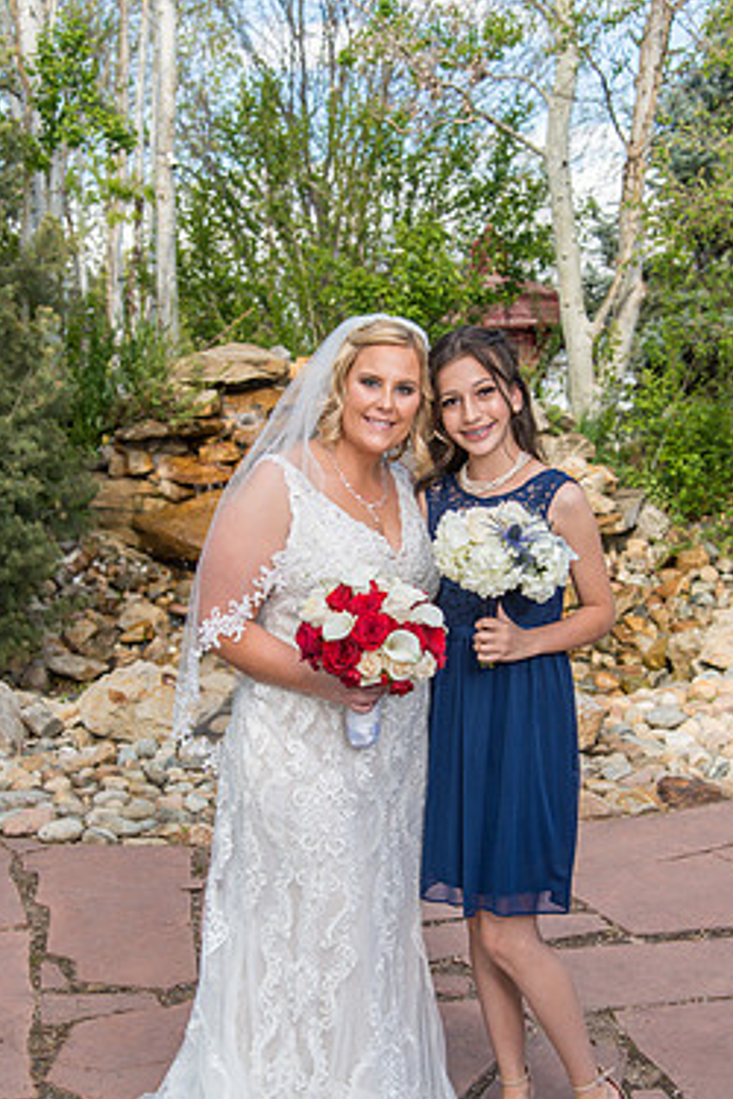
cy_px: 633
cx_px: 372
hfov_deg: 28.1
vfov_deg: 41.0
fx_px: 1466
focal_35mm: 48
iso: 100
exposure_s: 1/250
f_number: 5
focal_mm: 40
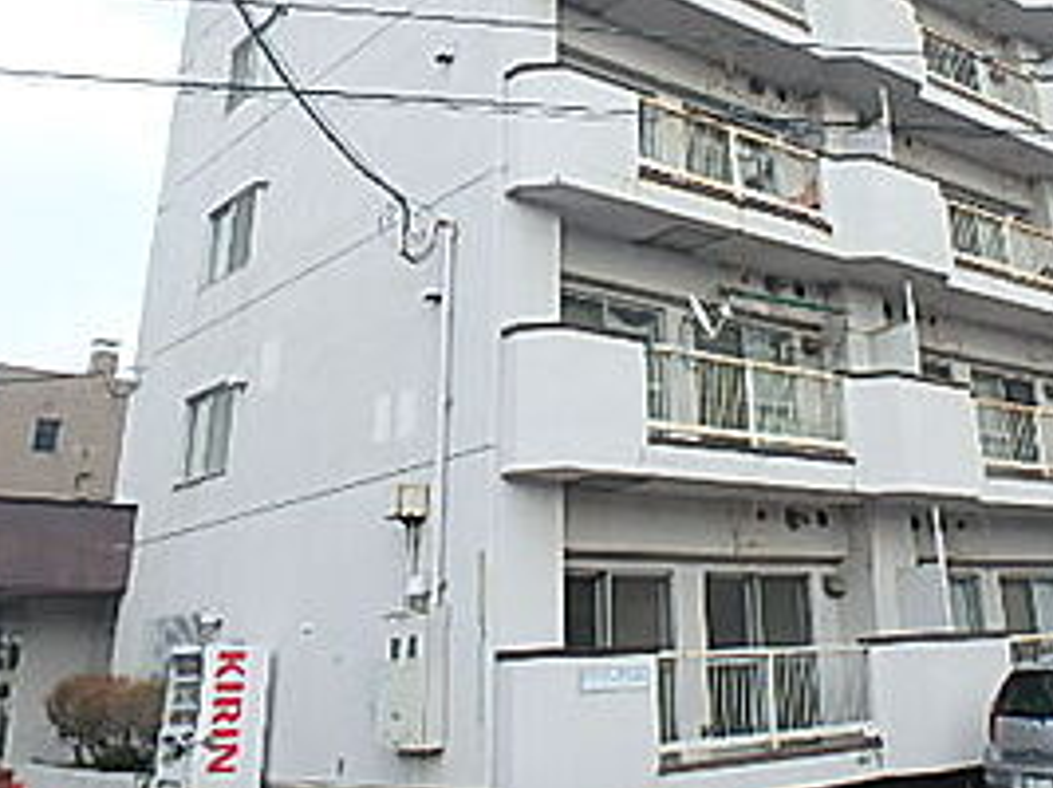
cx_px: 698
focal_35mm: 40
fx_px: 1216
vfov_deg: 34.4
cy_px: 116
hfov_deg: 46.1
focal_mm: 3.7
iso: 125
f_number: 3.5
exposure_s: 1/400
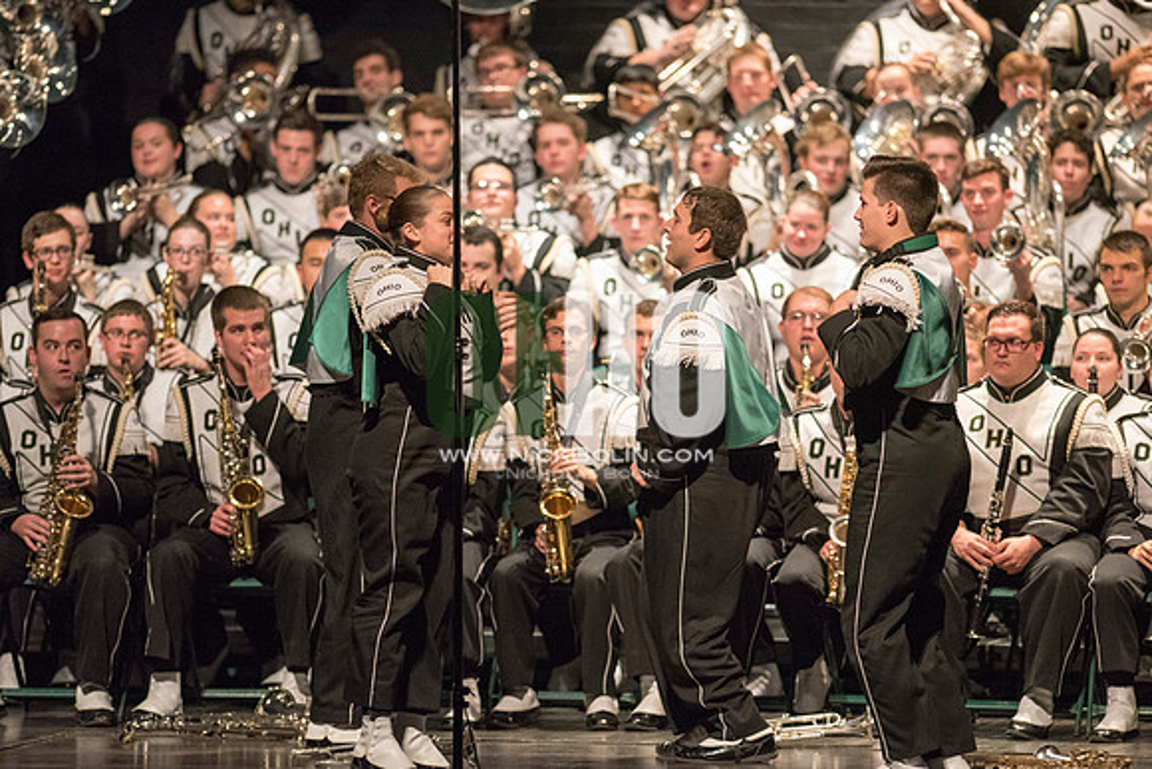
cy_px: 384
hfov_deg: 6.9
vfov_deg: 4.6
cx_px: 576
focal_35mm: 300
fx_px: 9602
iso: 4000
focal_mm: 300
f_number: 2.8
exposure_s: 1/500
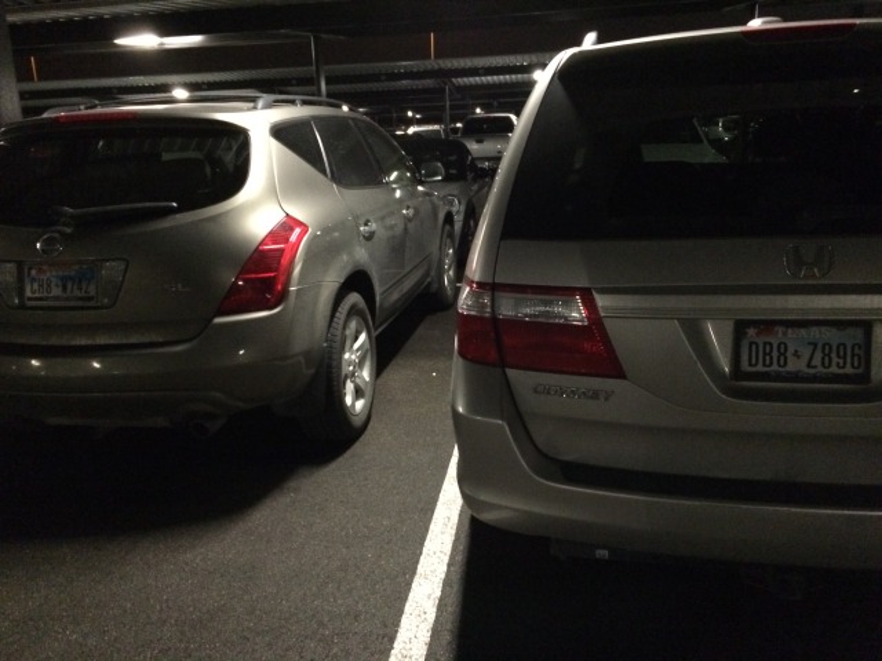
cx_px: 441
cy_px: 330
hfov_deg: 61.7
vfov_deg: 48.2
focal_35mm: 29
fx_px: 739
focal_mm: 4.15
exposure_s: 1/15
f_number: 2.2
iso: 800
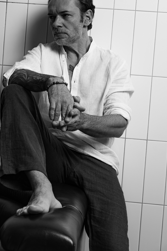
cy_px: 99
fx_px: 529
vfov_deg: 26.6
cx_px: 71
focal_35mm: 76
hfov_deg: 17.9
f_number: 5.6
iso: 100
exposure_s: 1/125
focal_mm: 62
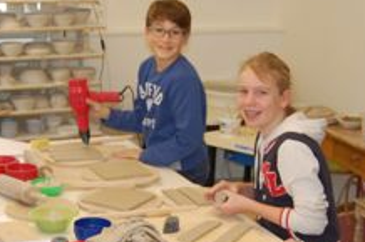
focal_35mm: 97
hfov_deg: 21.0
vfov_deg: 14.0
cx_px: 149
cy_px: 195
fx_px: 983
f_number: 3.8
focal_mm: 22
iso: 400
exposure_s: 1/60
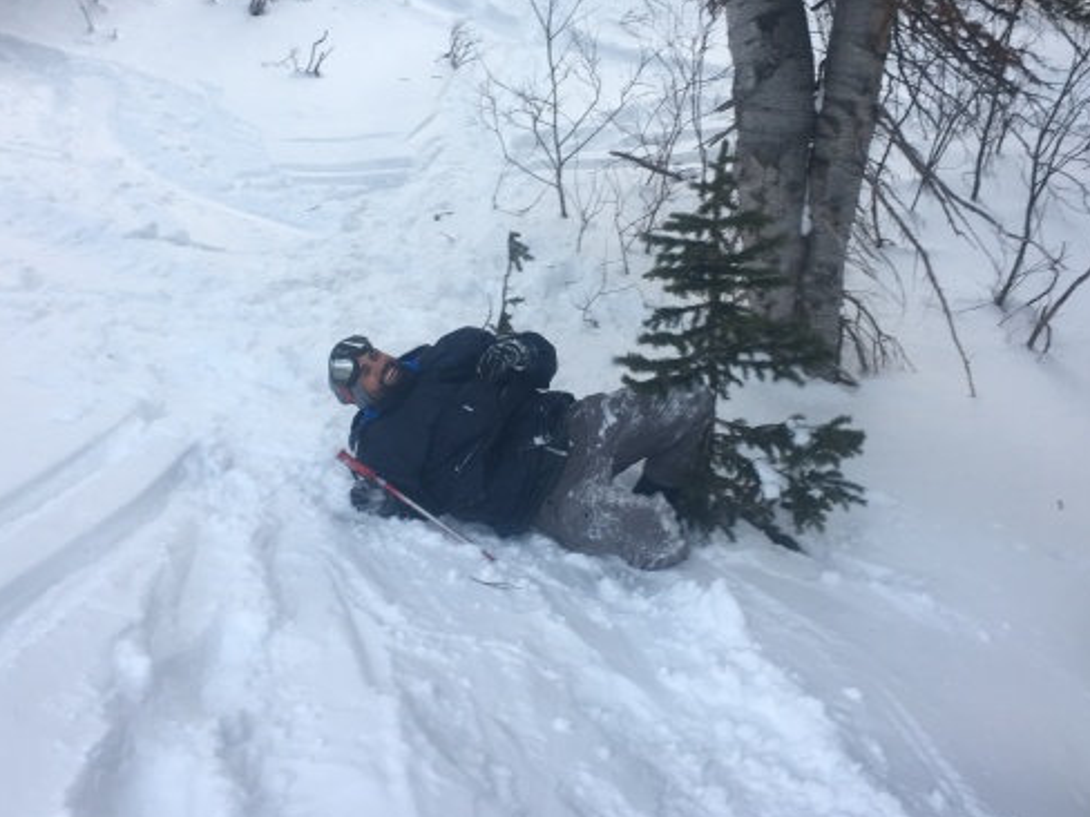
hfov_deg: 49.0
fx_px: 1197
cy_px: 310
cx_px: 565
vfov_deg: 37.5
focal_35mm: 38
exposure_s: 1/60
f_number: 2.2
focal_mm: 4.15
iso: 25
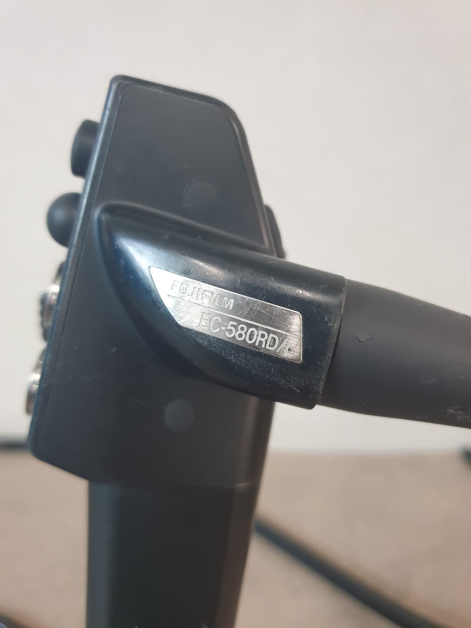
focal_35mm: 26
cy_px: 314
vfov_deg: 67.3
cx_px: 236
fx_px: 472
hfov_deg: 53.1
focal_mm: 4.3
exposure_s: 1/50
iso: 320
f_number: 1.5
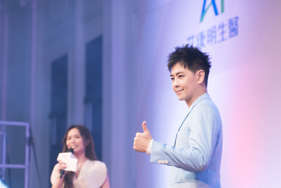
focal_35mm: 104
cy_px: 102
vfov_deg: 13.2
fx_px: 812
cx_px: 172
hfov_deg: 19.6
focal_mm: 75
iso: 1000
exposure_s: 1/200
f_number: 2.8
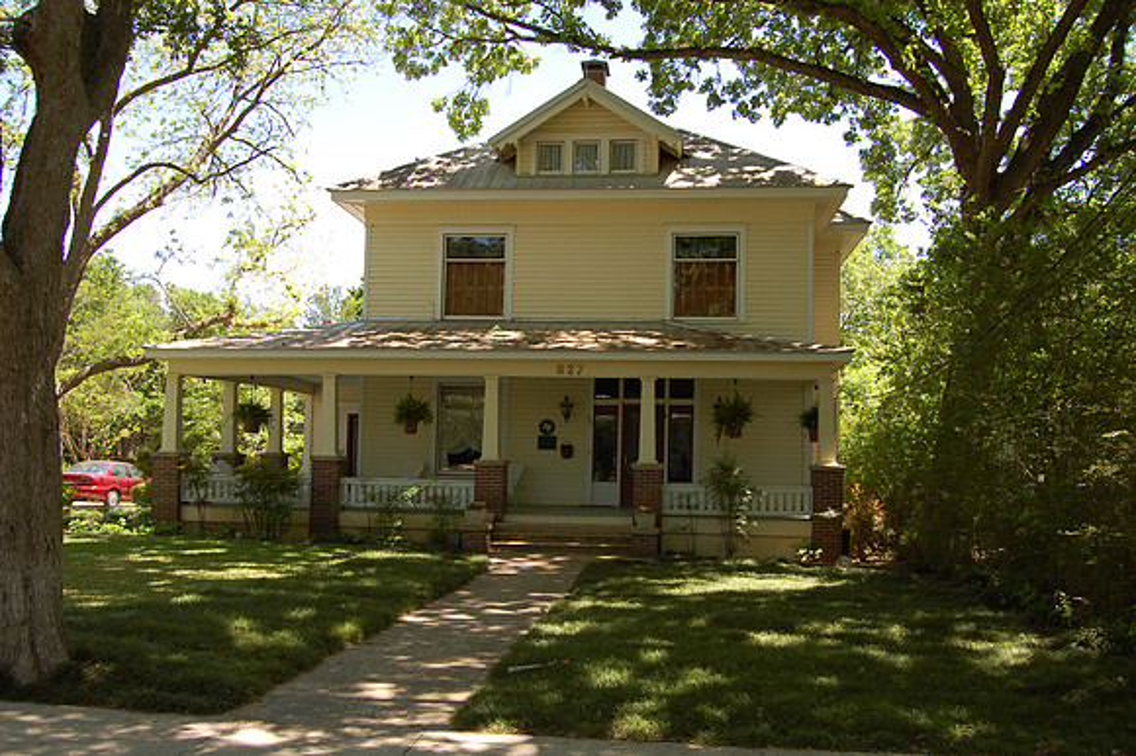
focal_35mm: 34
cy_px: 378
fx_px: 1088
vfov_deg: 38.3
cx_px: 568
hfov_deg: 55.1
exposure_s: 1/160
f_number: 6.3
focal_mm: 23
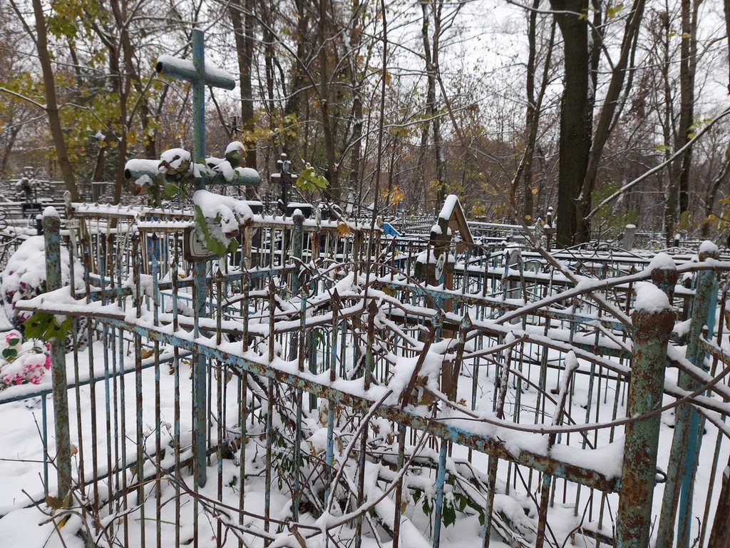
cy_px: 274
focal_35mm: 25
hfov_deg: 69.4
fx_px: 527
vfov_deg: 54.9
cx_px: 365
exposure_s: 1/50
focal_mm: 4.6
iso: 40
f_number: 2
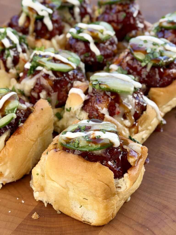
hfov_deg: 30.3
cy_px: 118
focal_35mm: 48
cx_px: 88
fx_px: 325
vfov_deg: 39.7
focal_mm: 6.76
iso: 64
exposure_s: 1/549
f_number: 1.78
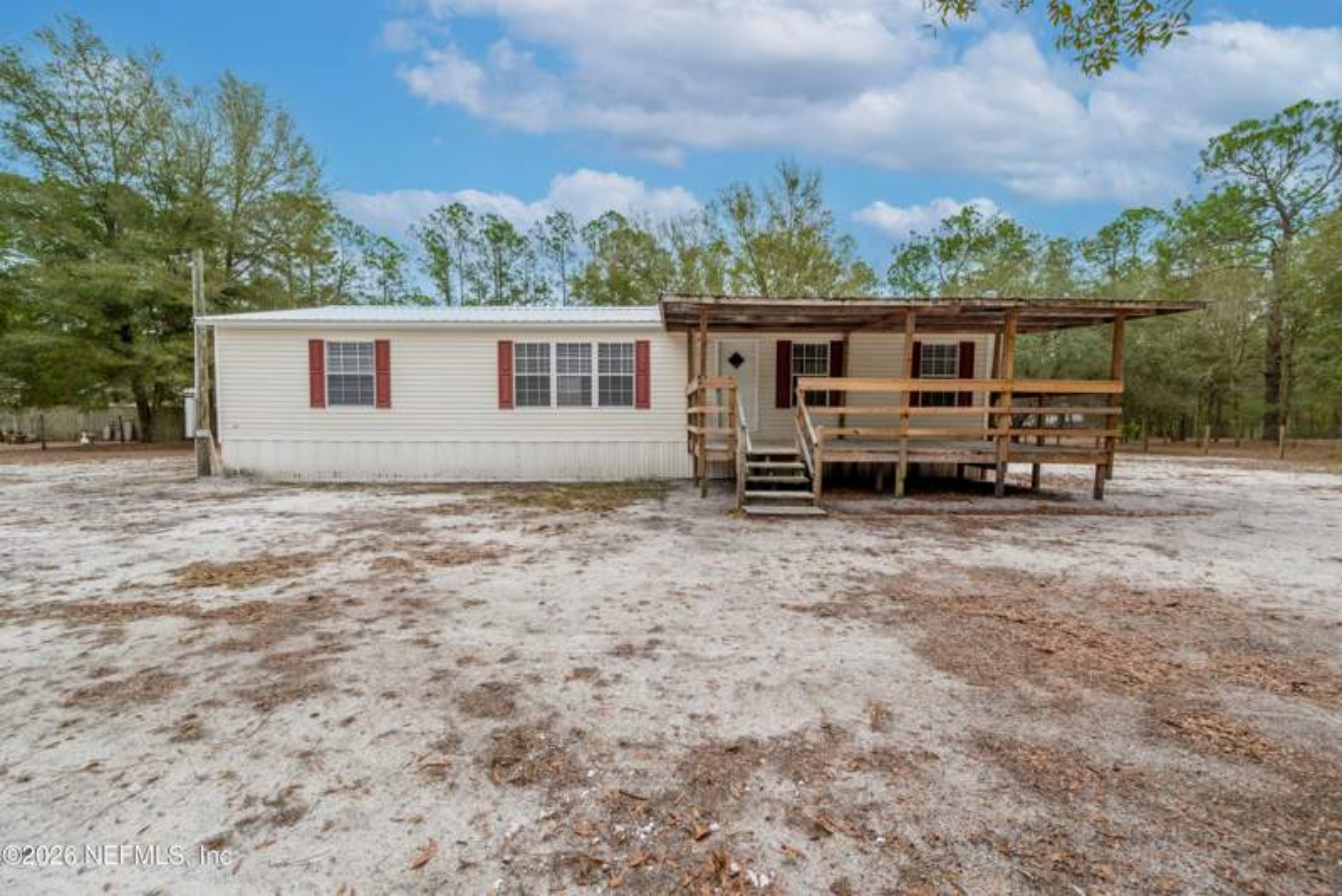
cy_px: 448
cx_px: 671
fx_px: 522
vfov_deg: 81.3
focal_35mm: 14
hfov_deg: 104.2
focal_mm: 14
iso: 400
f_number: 8
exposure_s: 1/4000
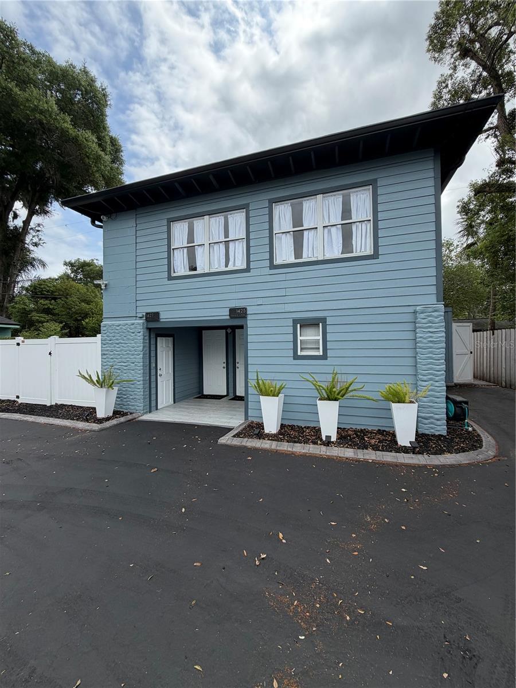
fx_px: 278
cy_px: 344
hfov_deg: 85.7
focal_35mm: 14
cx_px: 258
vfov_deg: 102.1
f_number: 2.2
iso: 32
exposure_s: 1/985
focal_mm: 2.22
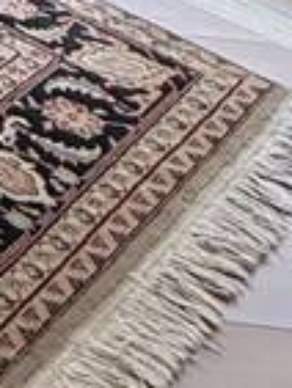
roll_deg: -1.0
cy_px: -685
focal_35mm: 107
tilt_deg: -2.1
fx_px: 1202
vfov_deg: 12.1
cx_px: -664
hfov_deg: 9.6
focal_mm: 2.22
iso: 200
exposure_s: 1/120
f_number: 2.2
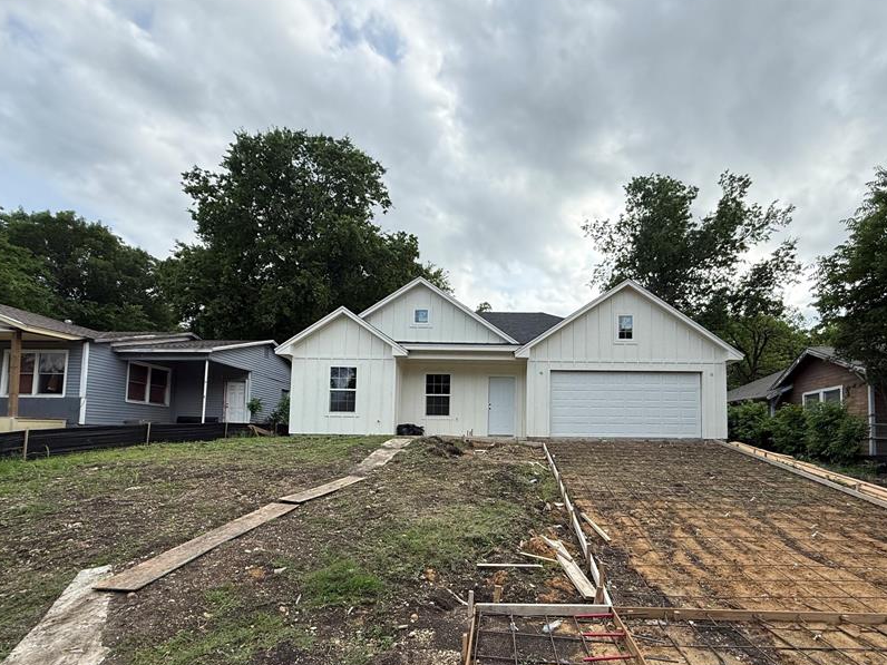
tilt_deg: +4.0
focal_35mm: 18
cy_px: 411
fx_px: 461
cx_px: 508
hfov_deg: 87.2
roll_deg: -0.9
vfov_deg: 70.6
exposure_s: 1/1368
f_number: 2.2
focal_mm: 2.22
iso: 64
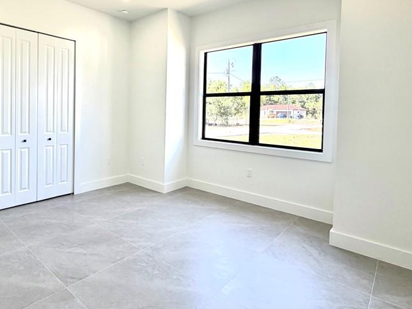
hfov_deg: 74.5
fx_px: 262
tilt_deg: -1.9
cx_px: 144
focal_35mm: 22
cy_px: 118
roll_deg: -0.6
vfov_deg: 60.4
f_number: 2.2
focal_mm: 2.22
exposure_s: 1/120
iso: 80
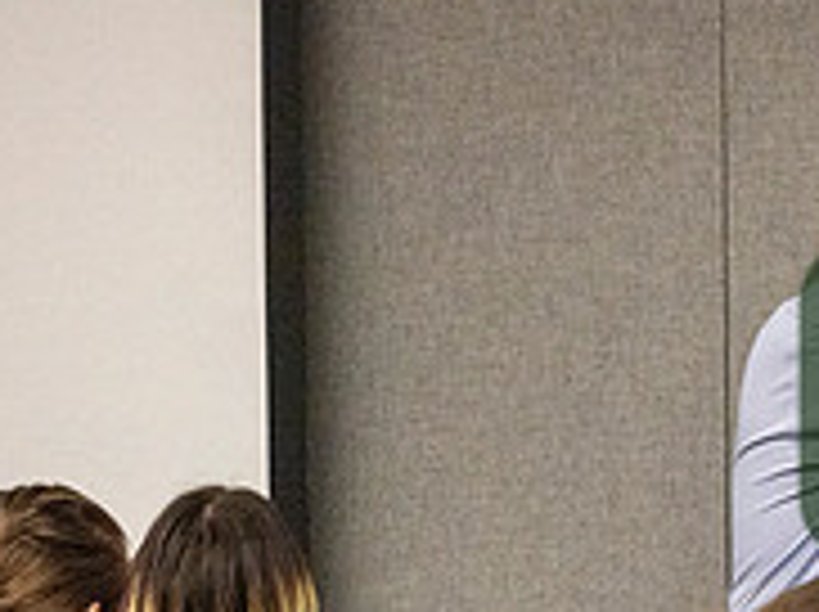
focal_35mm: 215
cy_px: 448
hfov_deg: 9.0
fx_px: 5080
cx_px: 1138
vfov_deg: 6.9
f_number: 4
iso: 10000
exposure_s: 1/500
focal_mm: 70
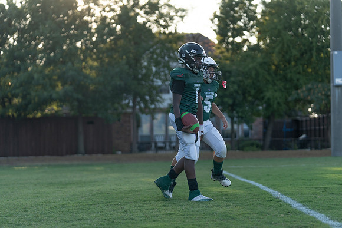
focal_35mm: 95
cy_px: 114
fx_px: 903
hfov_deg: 21.5
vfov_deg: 14.4
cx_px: 171
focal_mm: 95
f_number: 2.8
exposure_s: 1/1000
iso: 160
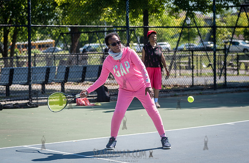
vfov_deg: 11.5
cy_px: 71
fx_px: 806
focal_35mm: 117
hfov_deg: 17.6
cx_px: 137
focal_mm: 105
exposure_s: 1/1250
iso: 200
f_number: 3.5
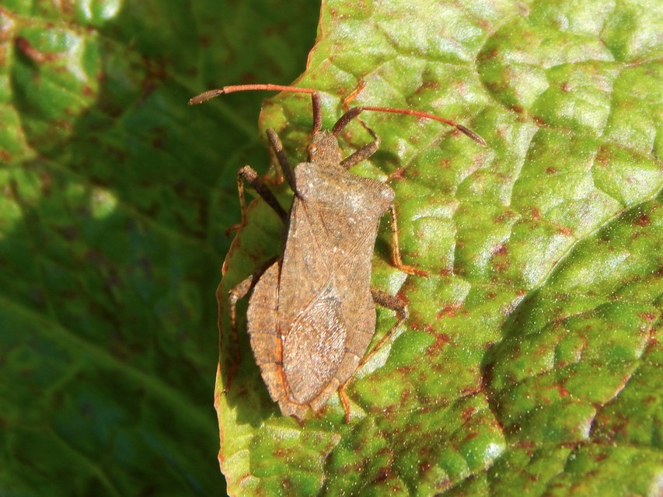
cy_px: 248
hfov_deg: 12.3
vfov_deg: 9.3
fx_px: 3065
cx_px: 332
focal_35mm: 160
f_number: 5.1
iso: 125
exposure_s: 1/320
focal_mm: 28.7
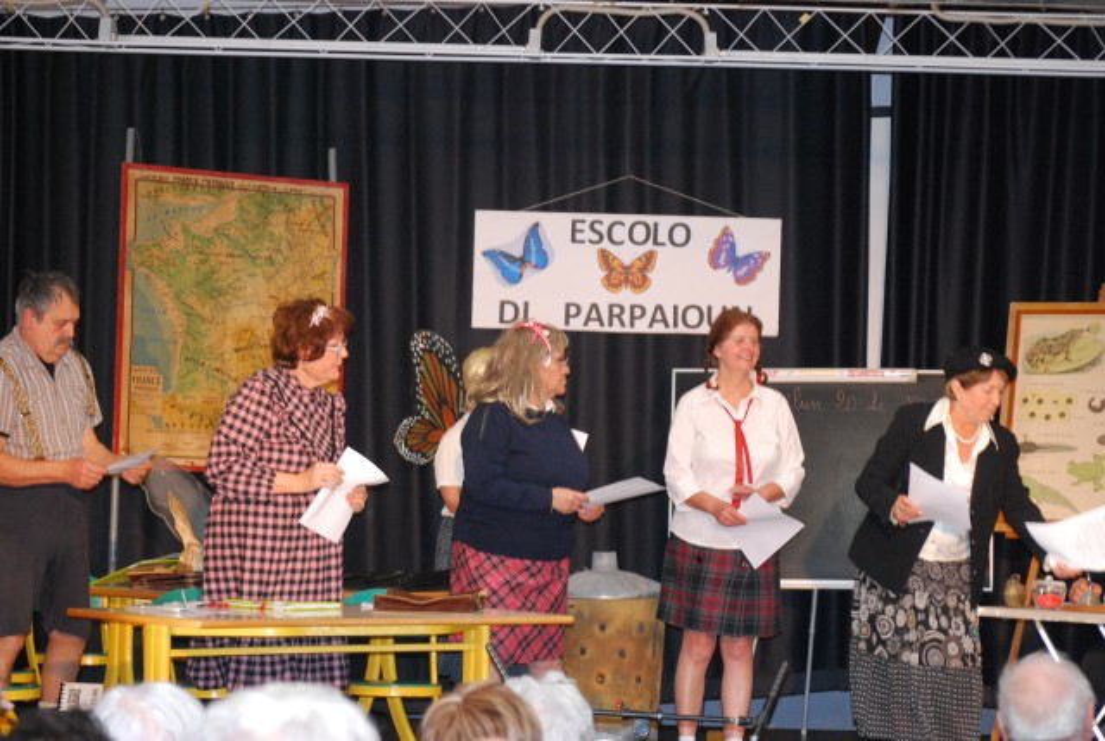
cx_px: 552
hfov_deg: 20.0
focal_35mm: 102
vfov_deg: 13.5
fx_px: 3136
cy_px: 370
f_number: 4.2
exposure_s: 1/60
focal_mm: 68
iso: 1250
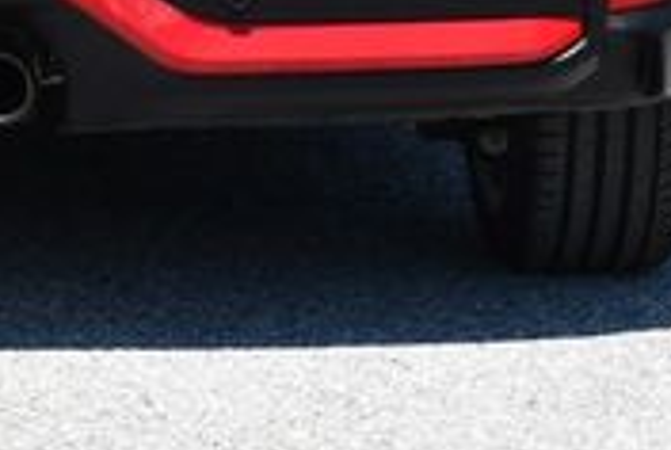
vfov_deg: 5.4
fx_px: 4742
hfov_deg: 8.0
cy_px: -351
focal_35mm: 254
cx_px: -103
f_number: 8
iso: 140
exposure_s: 1/250
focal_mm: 35
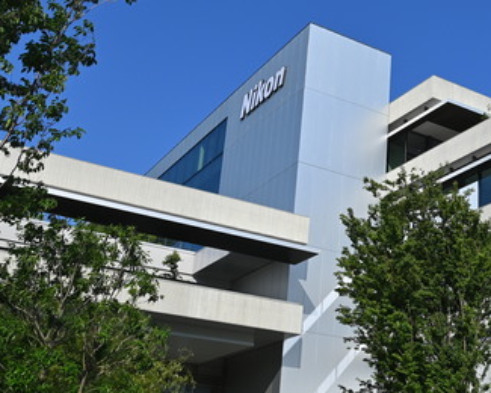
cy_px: 223
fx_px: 785
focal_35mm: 54
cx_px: 437
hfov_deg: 33.1
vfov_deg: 28.1
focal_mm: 24
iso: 250
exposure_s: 1/1250
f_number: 7.1
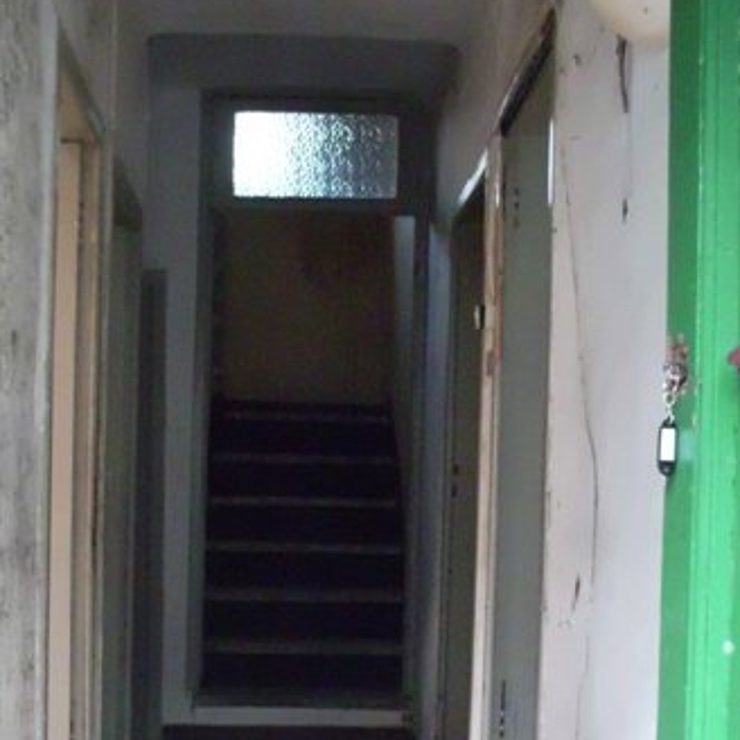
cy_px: 600
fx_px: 1500
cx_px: 323
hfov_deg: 27.7
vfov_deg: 27.1
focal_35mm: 62
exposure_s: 1/60
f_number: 2.9
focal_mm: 6.3
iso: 800
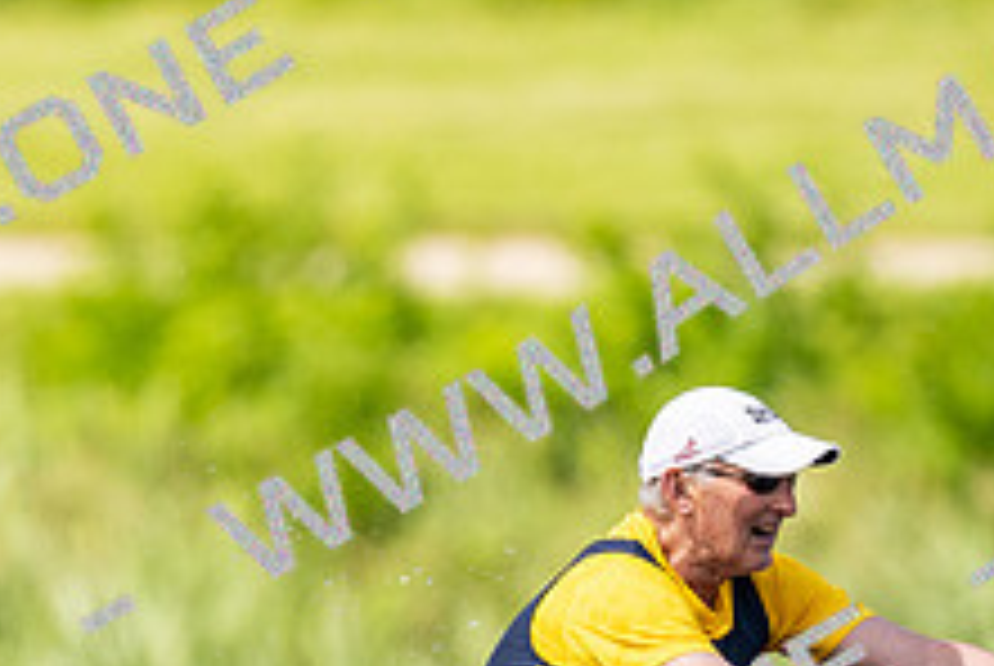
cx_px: 765
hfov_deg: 0.9
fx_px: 65248
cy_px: 592
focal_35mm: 2360
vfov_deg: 0.6
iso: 400
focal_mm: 600
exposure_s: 1/2500
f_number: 4
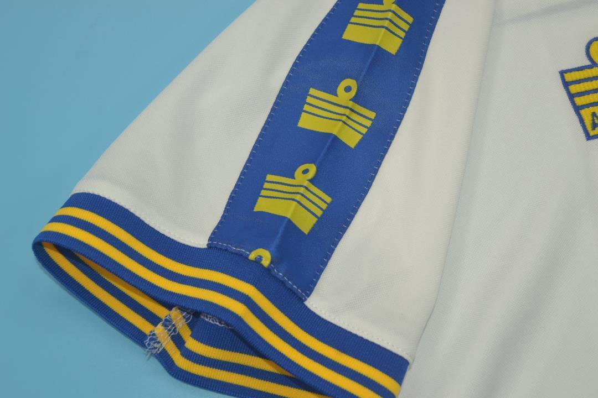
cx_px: 299
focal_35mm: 51
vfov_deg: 26.5
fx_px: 847
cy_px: 199
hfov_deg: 38.9
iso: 200
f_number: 7.1
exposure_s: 1/80
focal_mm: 34
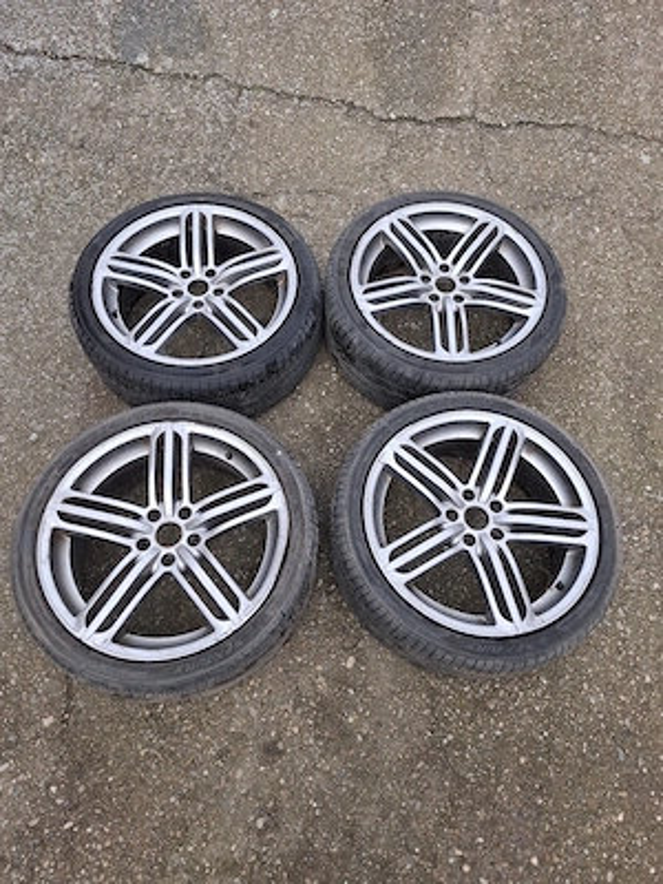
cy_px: 442
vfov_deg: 73.9
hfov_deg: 58.9
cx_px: 332
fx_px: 587
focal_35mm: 23
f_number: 1.8
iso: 50
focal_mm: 5.54
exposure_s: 1/303
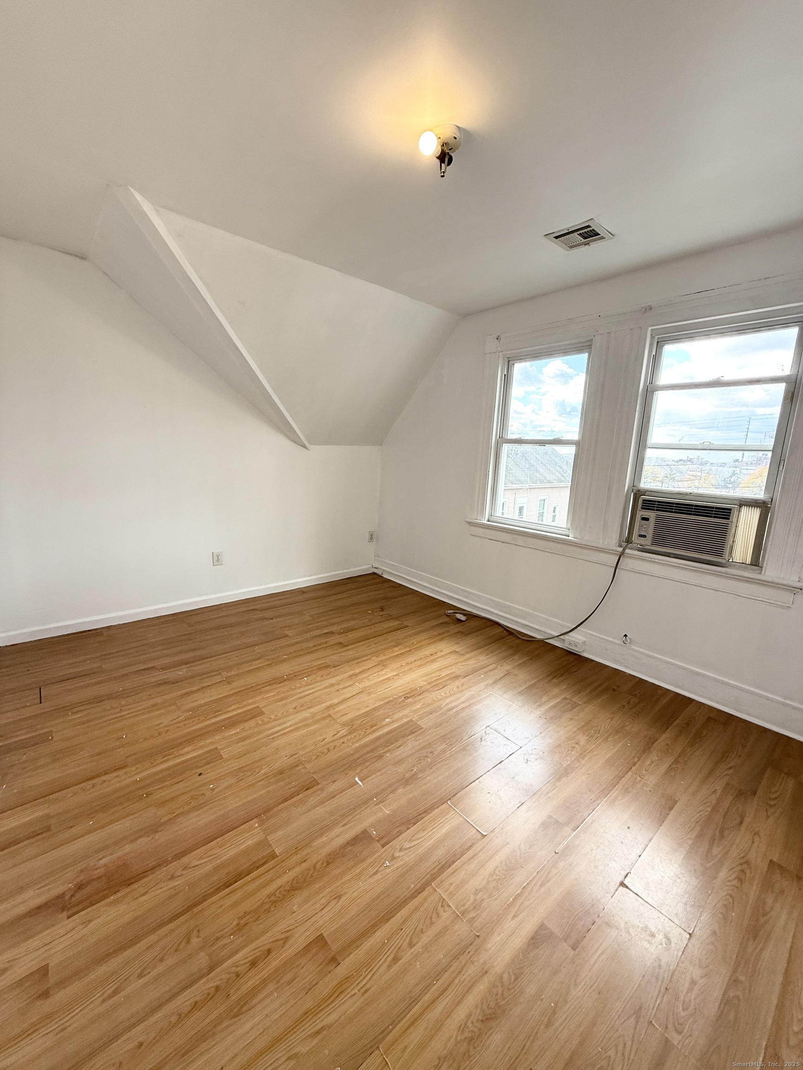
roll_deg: -4.1
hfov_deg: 85.7
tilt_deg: -11.5
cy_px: 535
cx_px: 402
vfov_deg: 102.1
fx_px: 433
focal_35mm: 14
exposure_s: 1/99
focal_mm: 2.22
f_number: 2.2
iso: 80
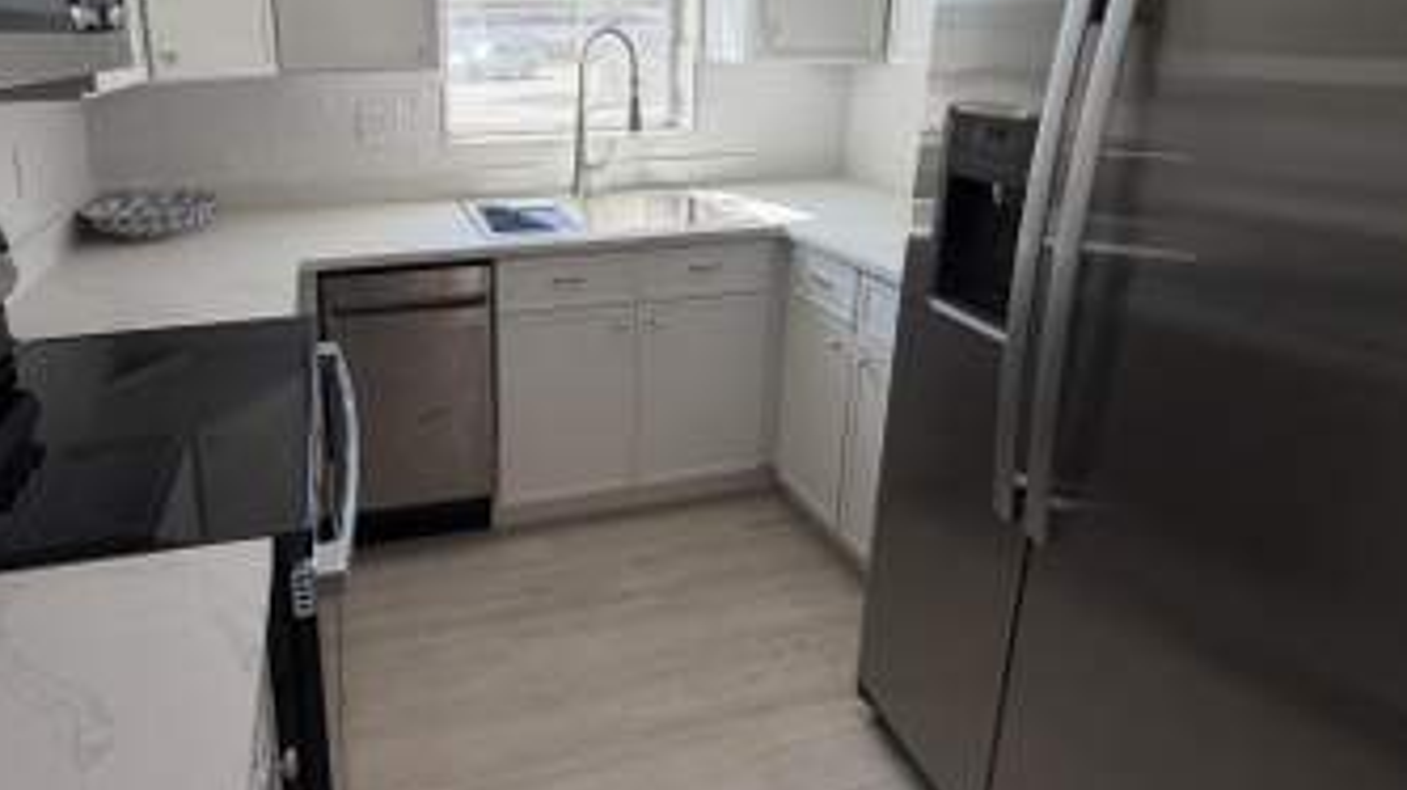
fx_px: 820
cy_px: 215
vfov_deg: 49.7
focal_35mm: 22
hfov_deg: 79.6
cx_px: 520
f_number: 2.2
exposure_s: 1/120
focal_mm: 2.22
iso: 50
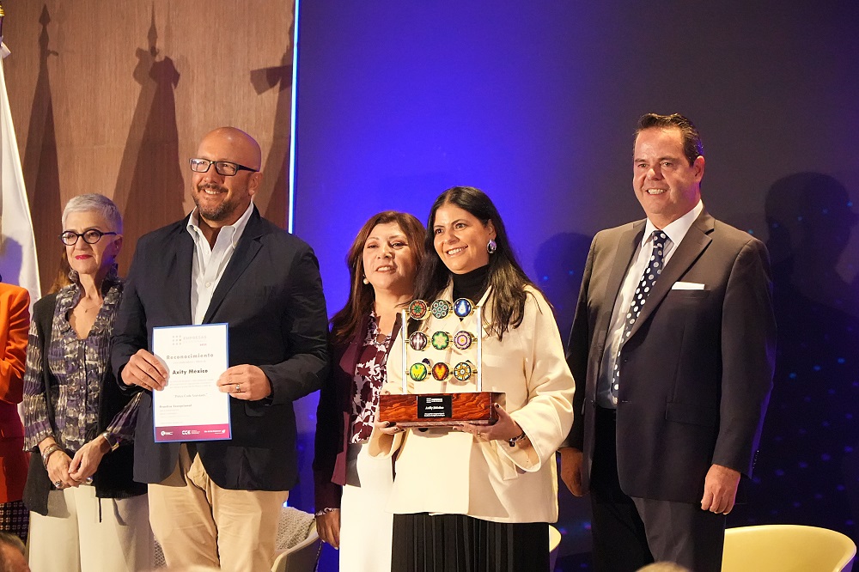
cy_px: 286
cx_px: 430
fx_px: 3387
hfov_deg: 14.5
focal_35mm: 142
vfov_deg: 9.7
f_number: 4
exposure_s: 1/320
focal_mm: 95
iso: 10000
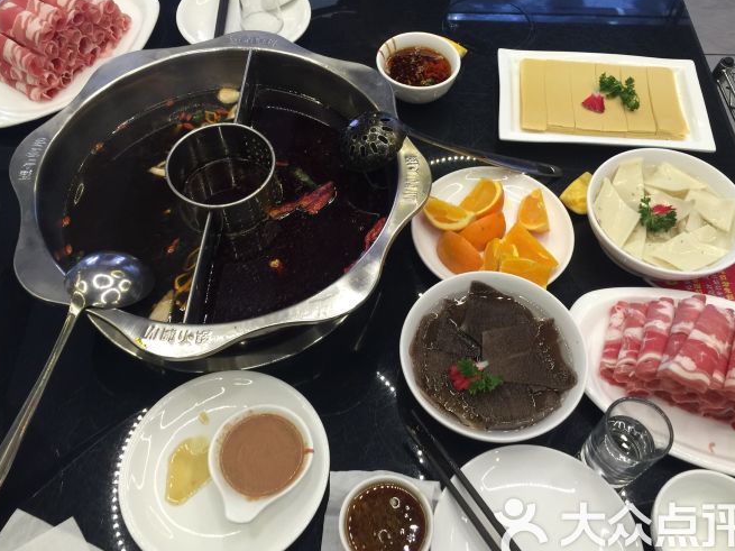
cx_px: 383
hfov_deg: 58.3
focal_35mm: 31
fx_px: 658
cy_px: 289
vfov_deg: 45.4
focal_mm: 4.15
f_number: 2.2
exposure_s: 1/15
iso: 32
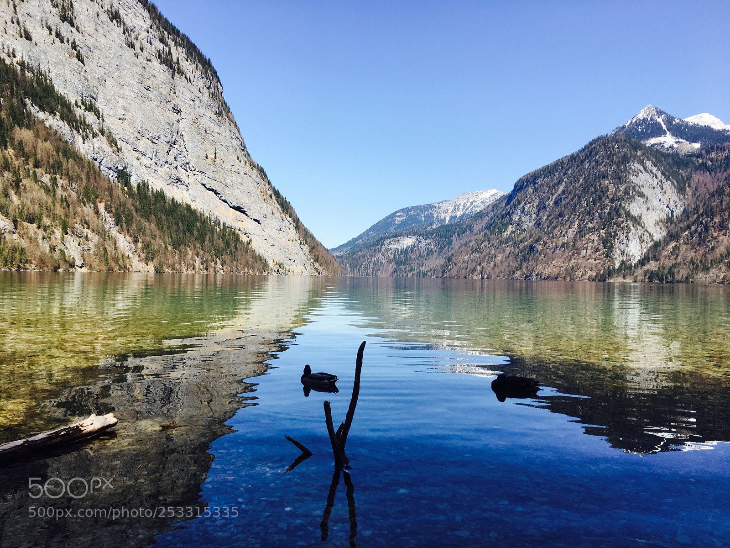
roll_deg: -0.8
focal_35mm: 29
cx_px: 365
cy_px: 274
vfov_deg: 48.2
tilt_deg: +0.1
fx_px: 612
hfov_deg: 61.7
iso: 25
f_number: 2.2
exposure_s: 1/1202
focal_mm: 4.15
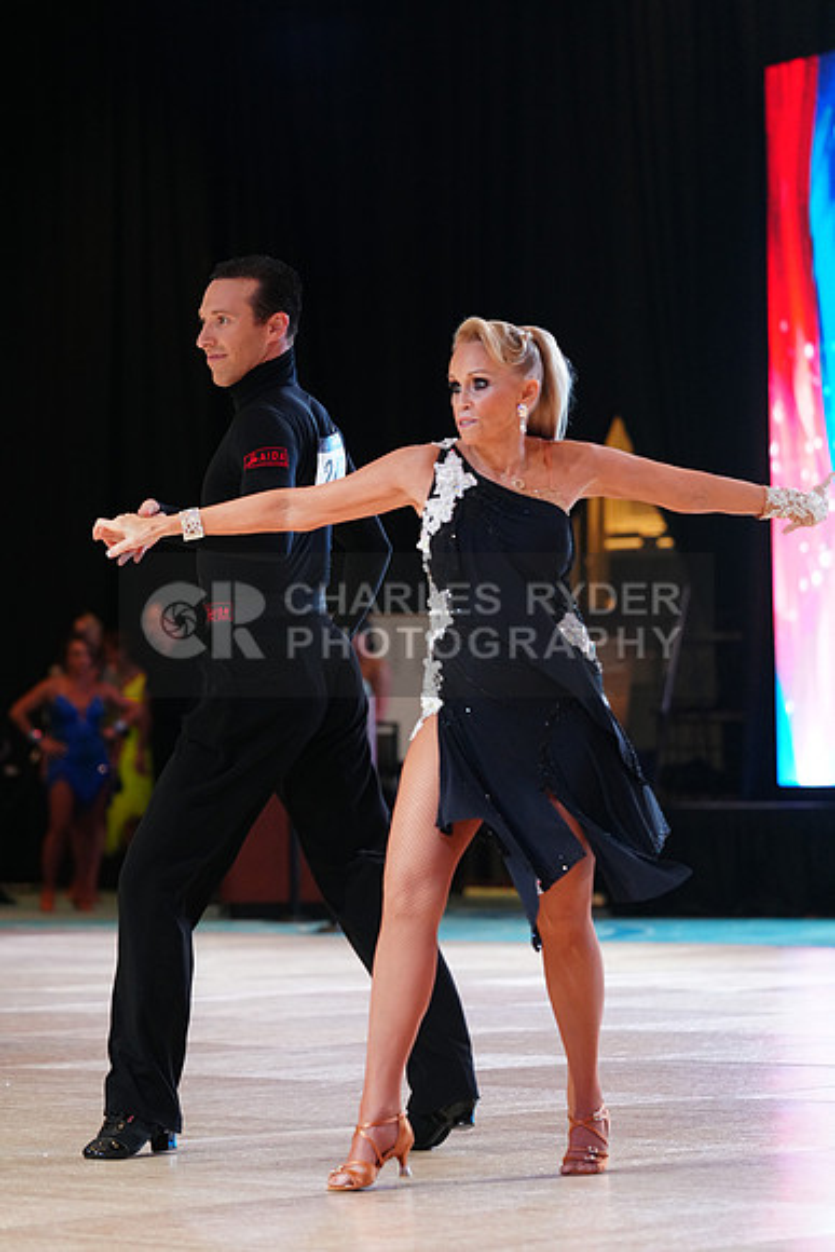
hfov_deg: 9.5
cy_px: 626
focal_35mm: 145
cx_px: 418
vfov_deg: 14.2
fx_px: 5041
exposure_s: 1/250
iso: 2500
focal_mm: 145
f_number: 4
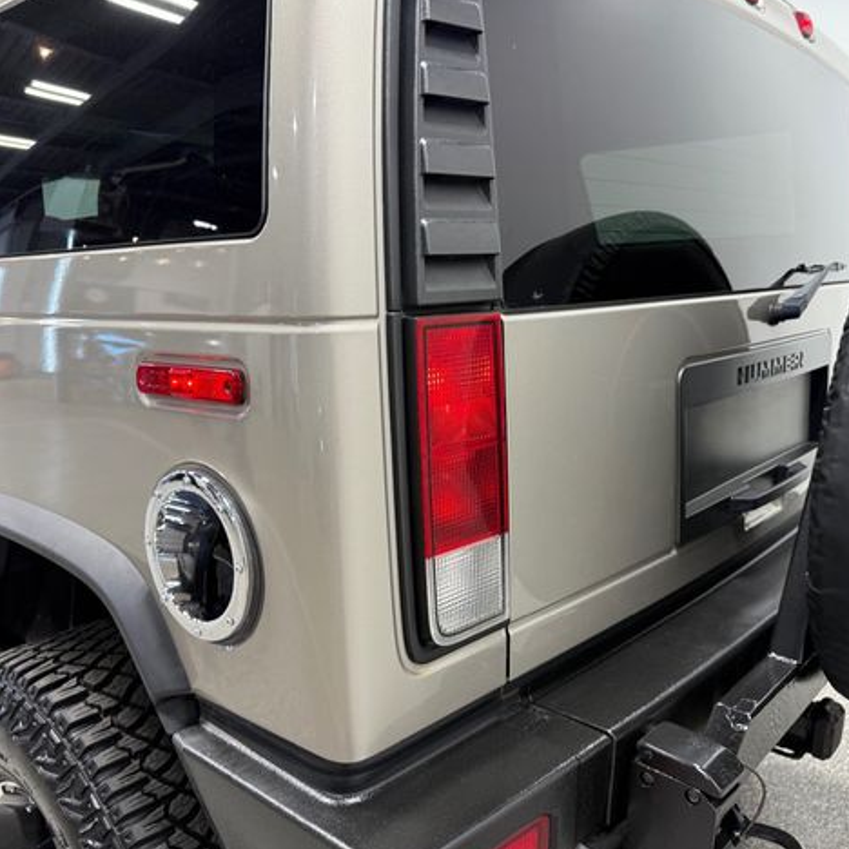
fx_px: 805
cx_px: 461
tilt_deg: -13.9
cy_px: 426
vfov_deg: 55.6
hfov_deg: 55.6
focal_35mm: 29
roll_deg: +0.8
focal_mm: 6.76
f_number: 1.78
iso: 125
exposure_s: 1/120
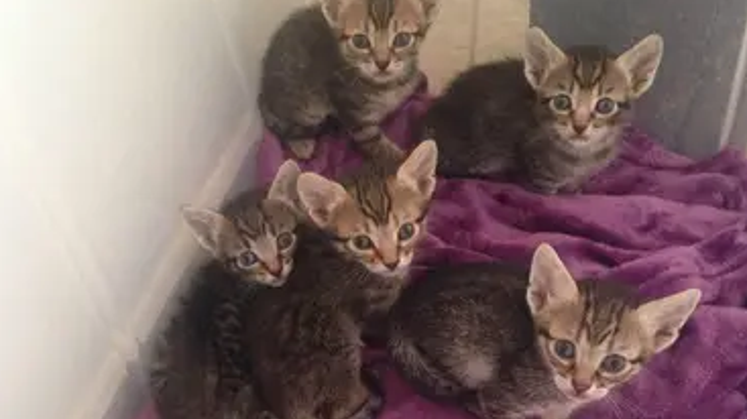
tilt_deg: -52.0
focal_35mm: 49
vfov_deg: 24.2
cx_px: 369
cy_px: 309
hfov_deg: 42.1
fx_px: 970
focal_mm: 4.12
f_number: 2.4
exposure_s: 1/15
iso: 400
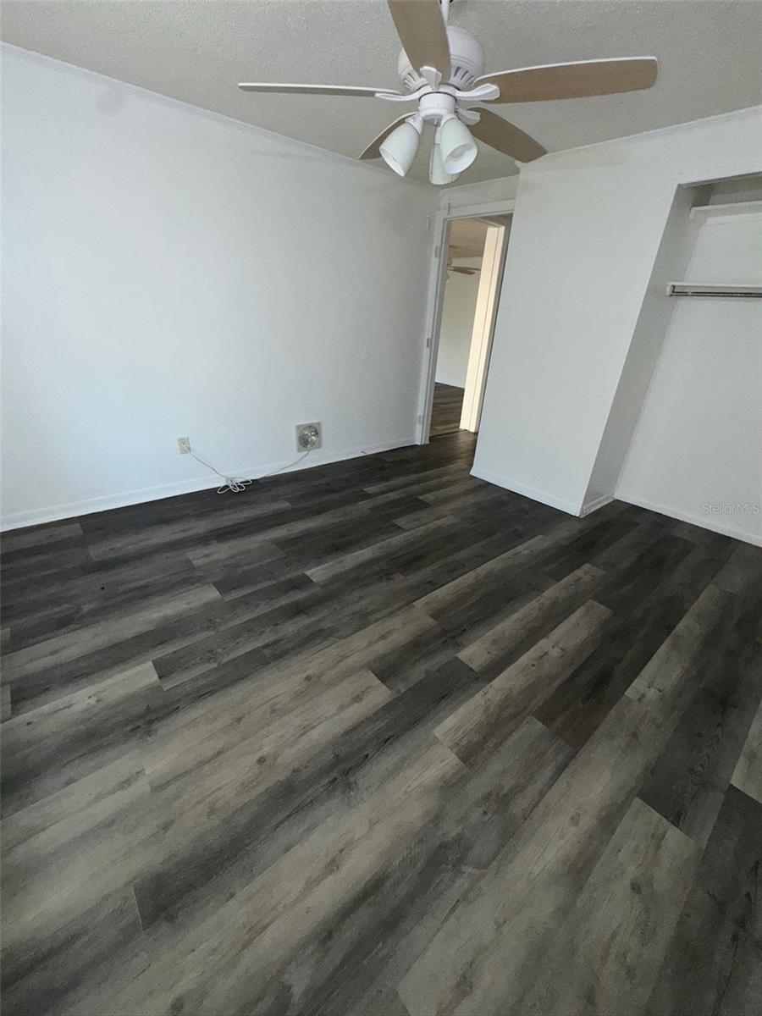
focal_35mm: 14
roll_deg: -3.2
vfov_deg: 102.1
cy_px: 508
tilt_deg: -26.4
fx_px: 411
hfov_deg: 85.7
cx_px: 381
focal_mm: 2.22
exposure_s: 1/62
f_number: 2.2
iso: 100
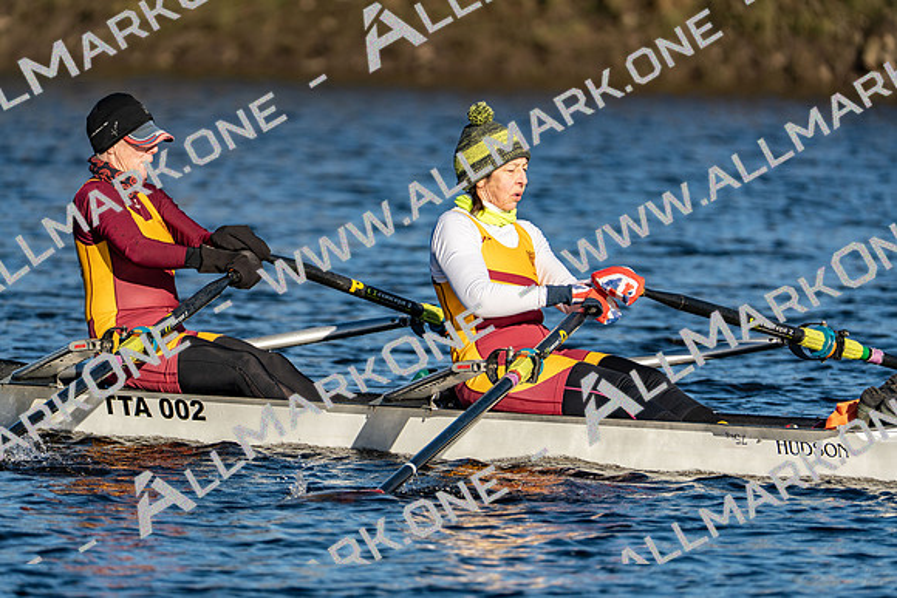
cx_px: 448
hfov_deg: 5.2
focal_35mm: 394
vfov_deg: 3.5
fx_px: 9819
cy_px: 299
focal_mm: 394
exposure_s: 1/2000
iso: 320
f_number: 6.3
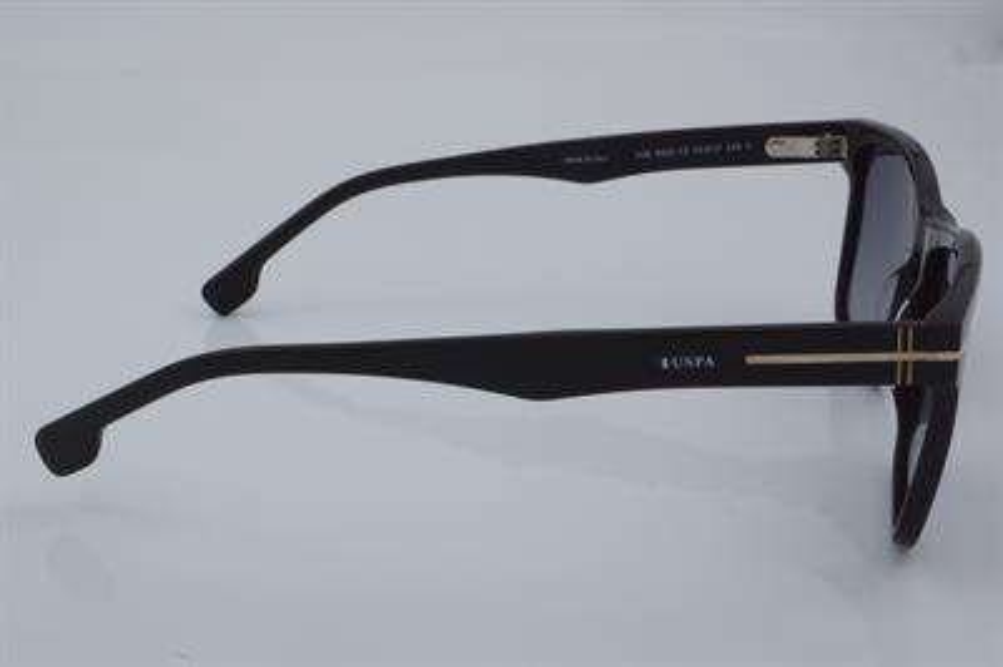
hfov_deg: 33.4
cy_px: 334
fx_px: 1670
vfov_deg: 22.6
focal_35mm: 60
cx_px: 502
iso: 100
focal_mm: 40
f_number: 32
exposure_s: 1/4
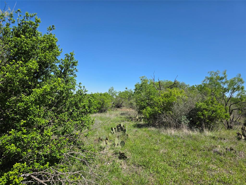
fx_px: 163
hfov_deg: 73.9
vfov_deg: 58.9
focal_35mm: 23
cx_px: 123
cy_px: 92
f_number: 1.7
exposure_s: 1/6150
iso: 80
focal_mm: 6.3
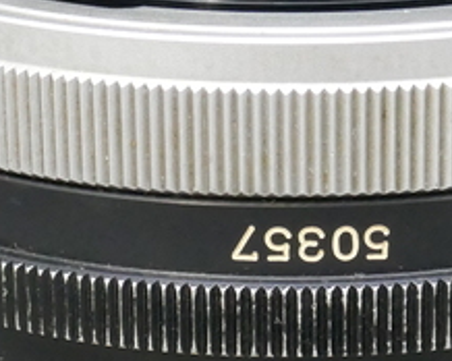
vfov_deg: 7.3
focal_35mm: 212
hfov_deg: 9.1
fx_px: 2833
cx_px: 400
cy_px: 338
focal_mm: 14.9
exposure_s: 1/40
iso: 1600
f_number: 5.6
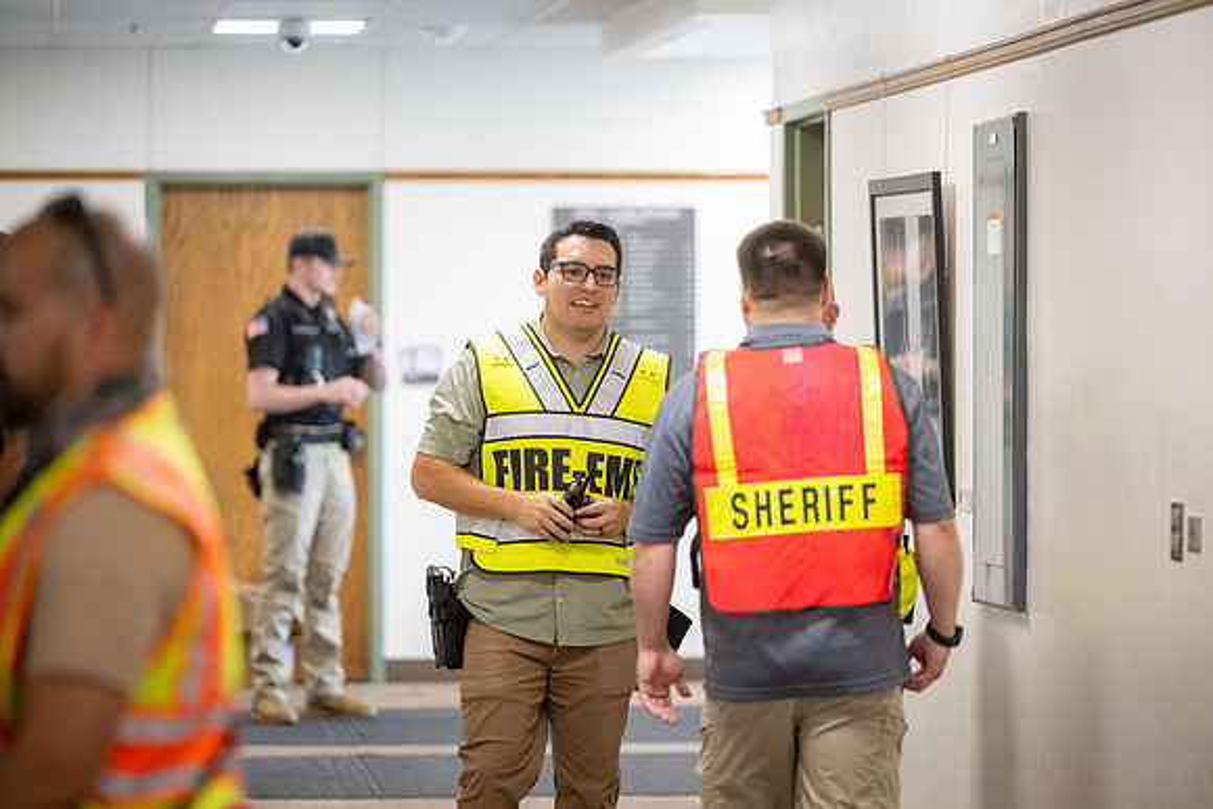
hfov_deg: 12.8
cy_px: 404
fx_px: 5392
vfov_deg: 8.6
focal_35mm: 160
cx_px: 606
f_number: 2.8
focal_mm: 160
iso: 3200
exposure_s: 1/500
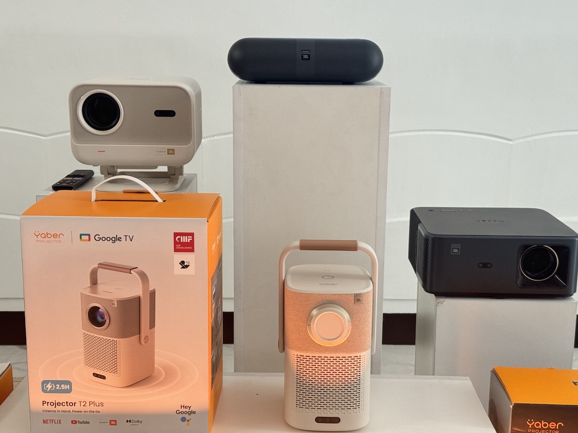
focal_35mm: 48
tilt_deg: -11.8
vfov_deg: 30.3
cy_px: 216
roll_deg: -0.2
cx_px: 289
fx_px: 801
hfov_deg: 39.7
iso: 250
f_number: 1.78
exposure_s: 1/40
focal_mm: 6.76
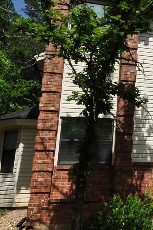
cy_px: 99
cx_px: 234
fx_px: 364
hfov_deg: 20.2
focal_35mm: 57
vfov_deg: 35.0
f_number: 11
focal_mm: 14
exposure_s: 1/400
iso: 200
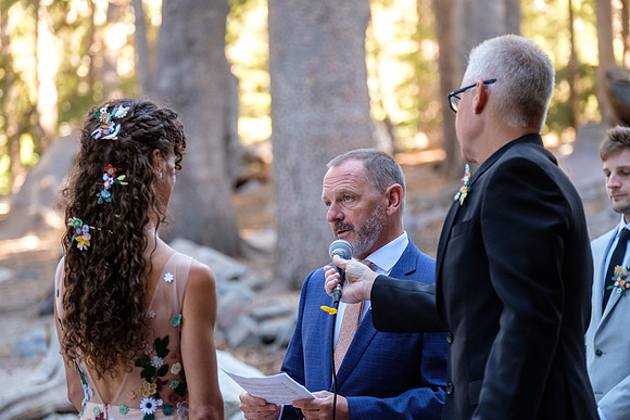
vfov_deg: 10.1
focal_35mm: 136
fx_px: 2380
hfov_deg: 15.1
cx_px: 315
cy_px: 210
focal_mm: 90.6
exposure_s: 1/210
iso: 1000
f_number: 2.8
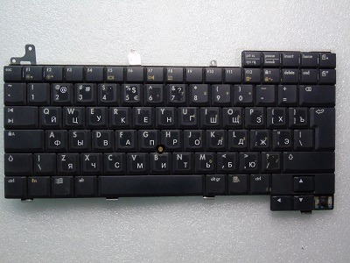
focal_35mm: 34
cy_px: 132
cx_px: 175
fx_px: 344
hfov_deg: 54.0
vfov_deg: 41.8
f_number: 6.3
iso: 400
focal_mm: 6.1
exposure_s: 1/40
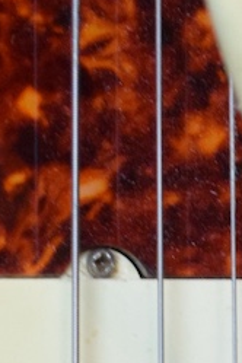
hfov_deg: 4.0
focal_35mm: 344
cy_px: 668
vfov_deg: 5.9
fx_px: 3468
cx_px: 356
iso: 2200
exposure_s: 1/60
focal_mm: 38
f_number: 4.8
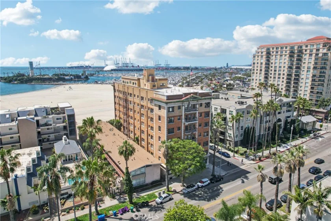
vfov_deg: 57.2
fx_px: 202
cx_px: 166
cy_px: 110
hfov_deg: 78.6
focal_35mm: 22
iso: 120
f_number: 2.8
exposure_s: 1/1500
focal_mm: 8.4
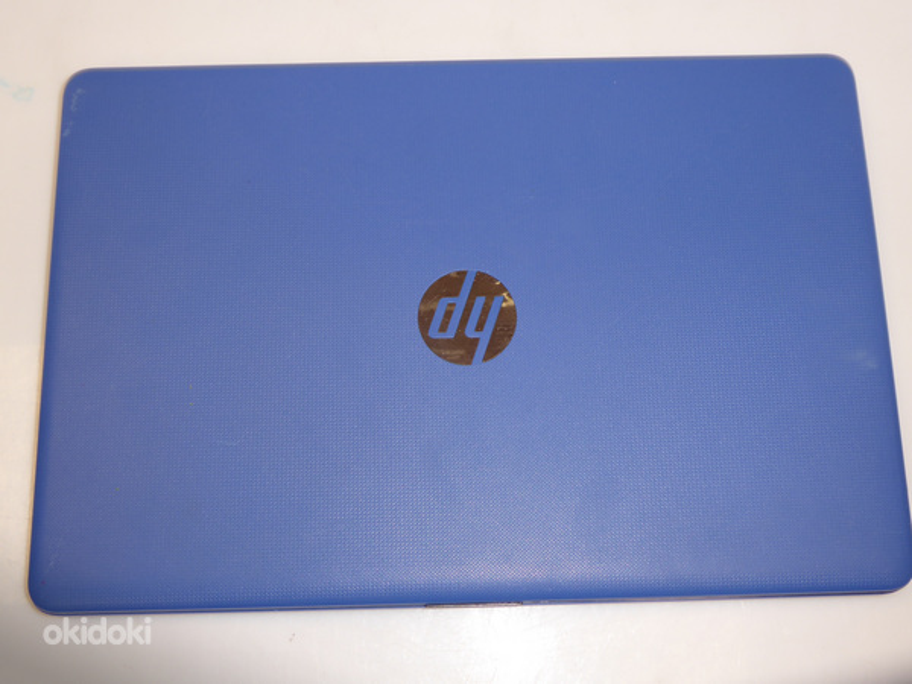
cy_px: 342
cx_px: 456
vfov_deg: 31.5
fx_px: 1212
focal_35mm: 46
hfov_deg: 41.2
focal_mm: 7.8
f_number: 3.9
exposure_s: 1/60
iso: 125
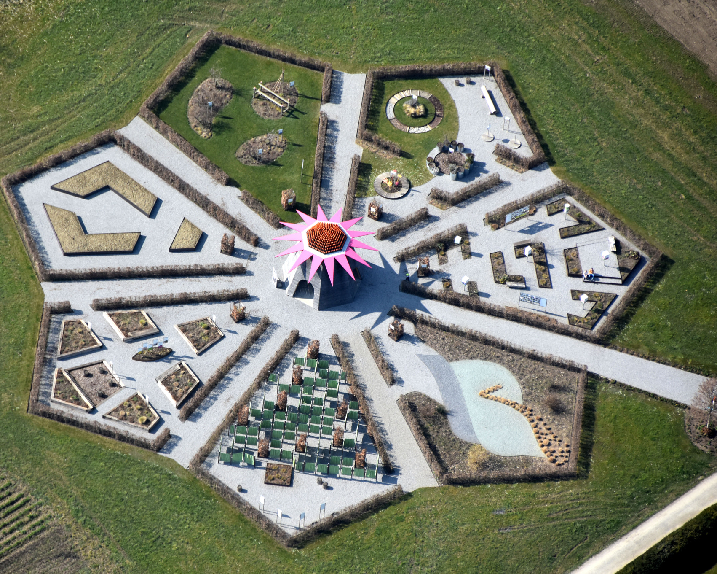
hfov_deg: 6.7
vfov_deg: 5.4
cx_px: 295
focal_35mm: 288
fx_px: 6110
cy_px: 287
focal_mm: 170
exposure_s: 1/1600
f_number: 5.6
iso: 400
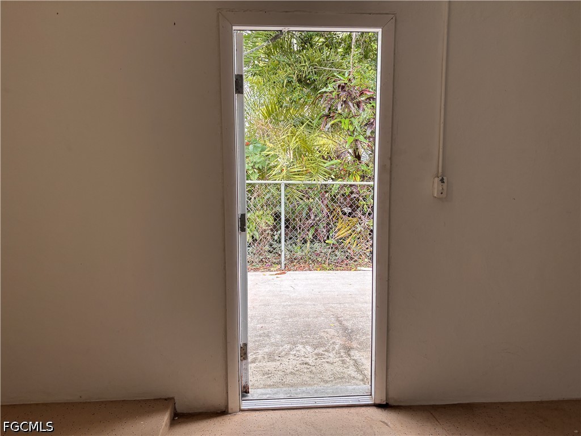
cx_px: 290
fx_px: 436
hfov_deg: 67.3
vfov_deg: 53.1
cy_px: 218
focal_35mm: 26
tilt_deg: -7.8
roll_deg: -0.6
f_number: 1.6
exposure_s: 1/121
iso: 64
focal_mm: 5.96
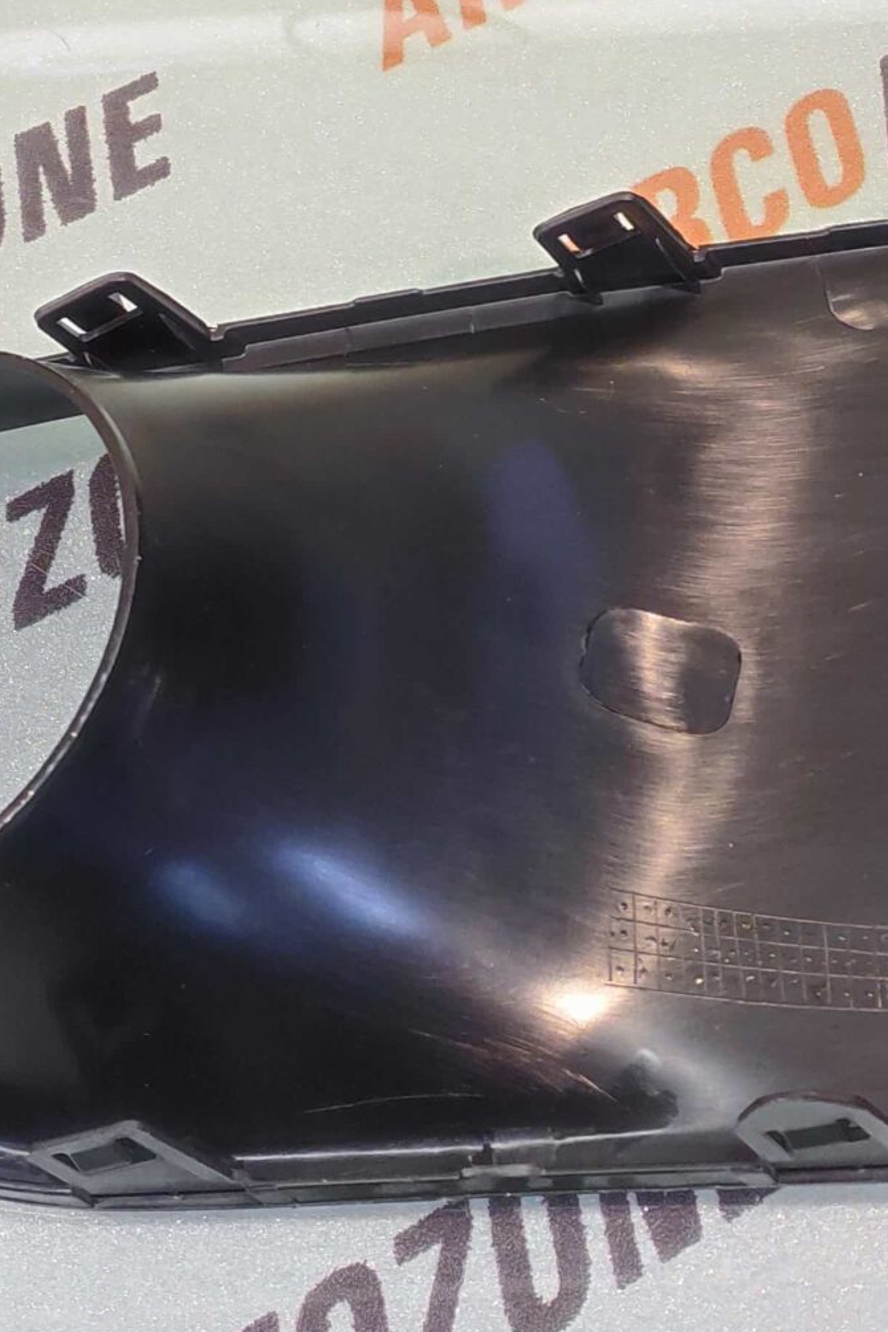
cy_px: 247
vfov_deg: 41.5
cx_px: 384
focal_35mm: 45
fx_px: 1665
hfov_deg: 29.8
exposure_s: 1/33
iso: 1153
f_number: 1.79
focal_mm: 4.74
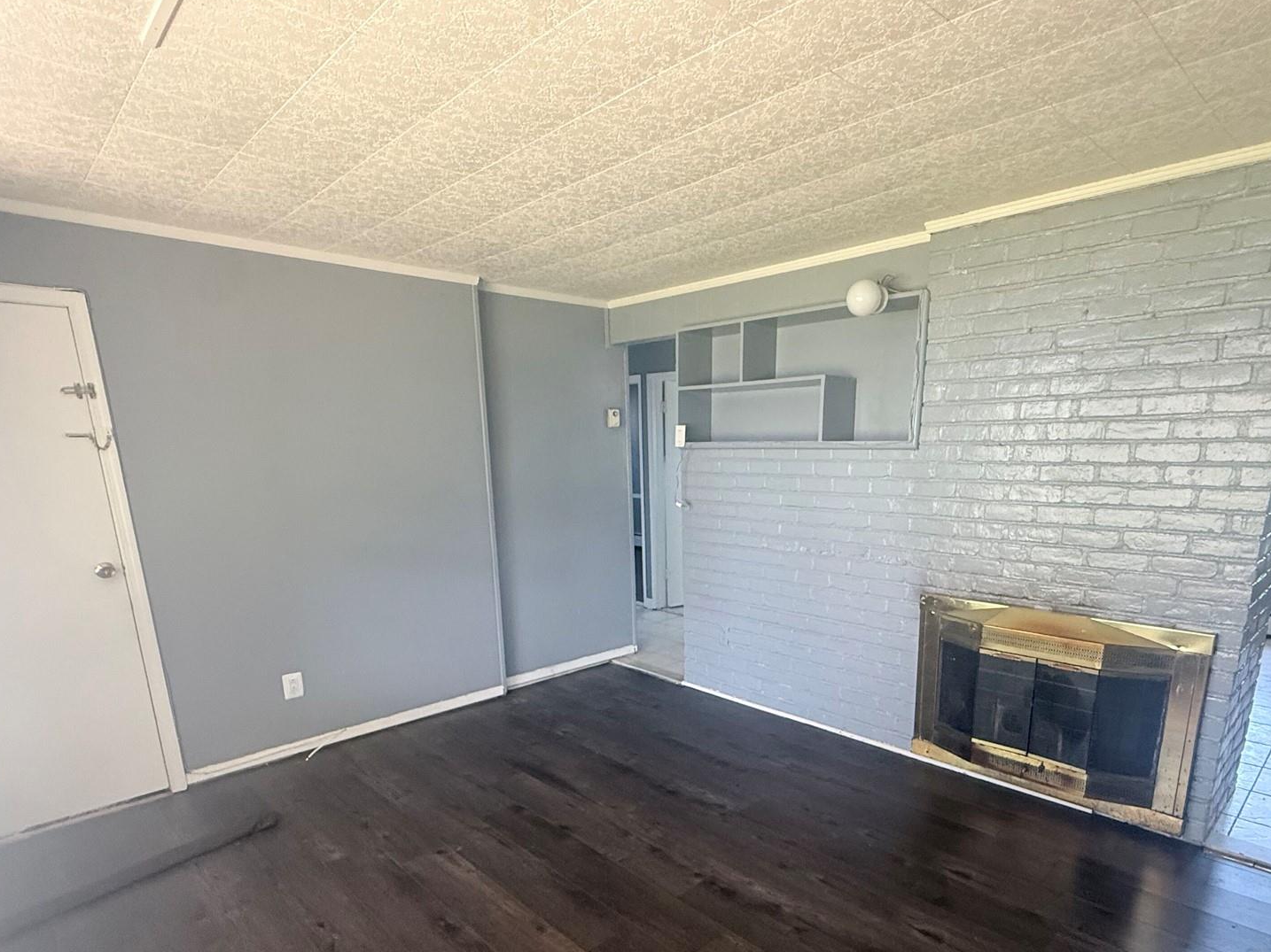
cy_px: 626
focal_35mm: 20
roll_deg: +1.4
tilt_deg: -12.6
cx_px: 686
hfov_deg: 81.6
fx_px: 734
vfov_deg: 64.4
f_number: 2.2
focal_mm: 2.22
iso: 320
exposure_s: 1/94
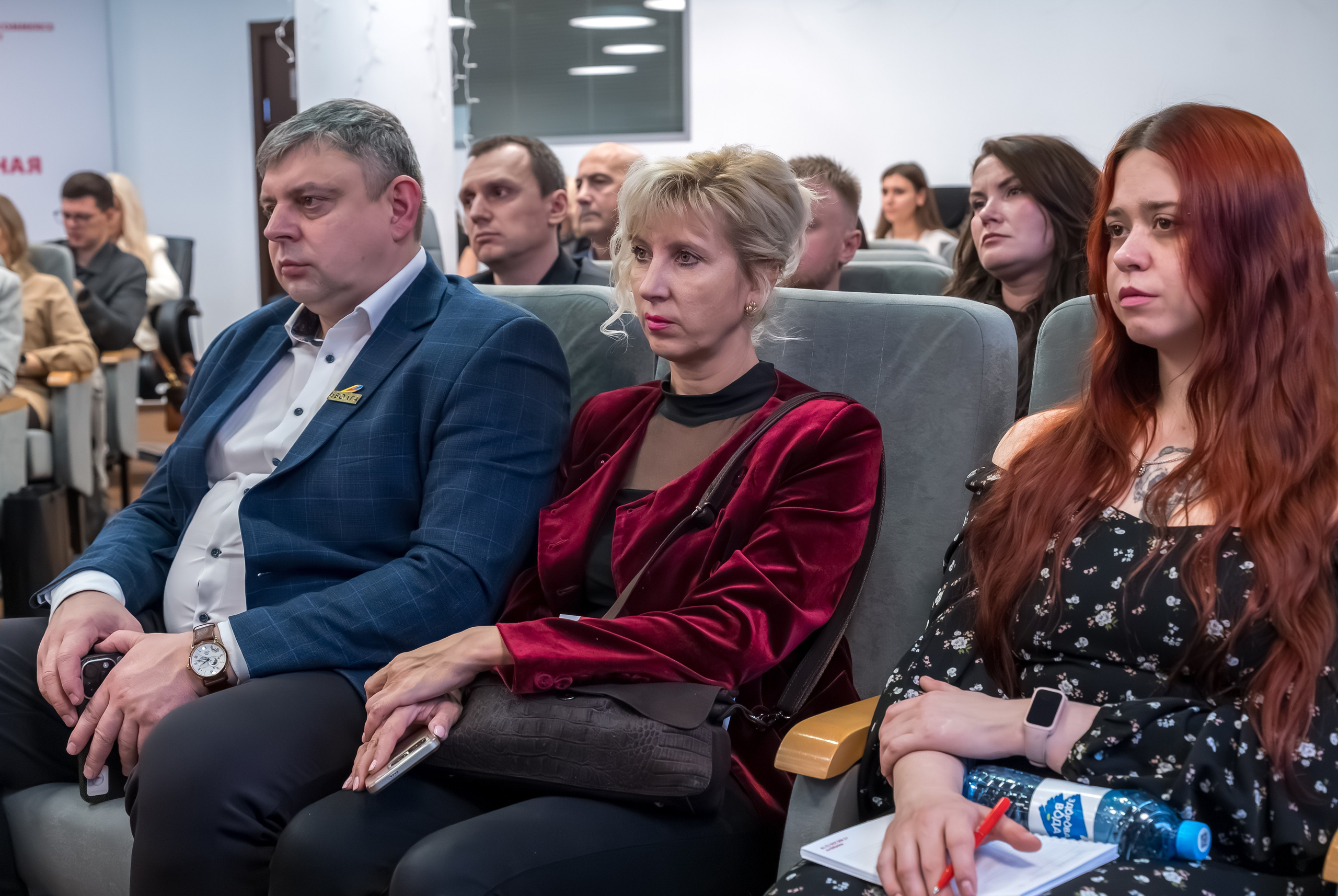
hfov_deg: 42.7
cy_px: 448
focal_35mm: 46
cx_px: 669
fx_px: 1712
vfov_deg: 29.3
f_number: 5
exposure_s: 1/250
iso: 10000
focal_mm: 46
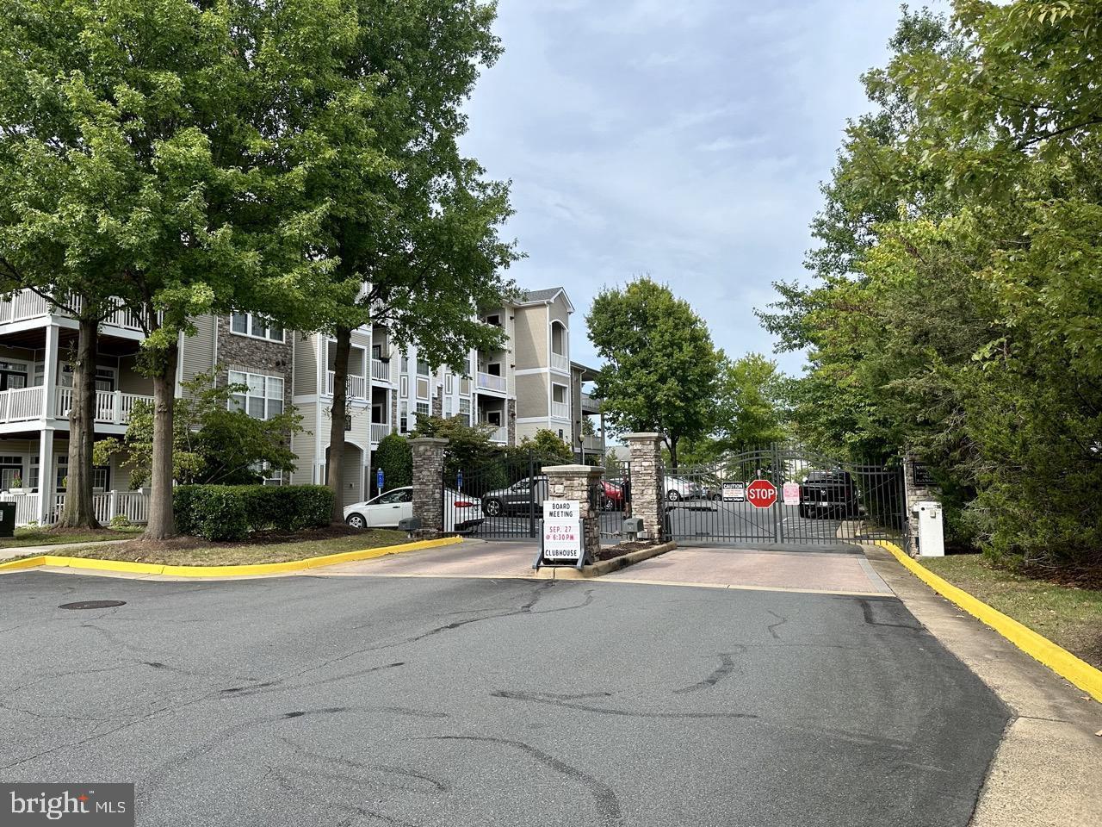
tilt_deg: +5.0
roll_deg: +0.0
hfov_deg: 71.6
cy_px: 414
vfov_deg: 56.8
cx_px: 551
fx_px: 764
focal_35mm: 24
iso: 80
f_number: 1.78
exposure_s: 1/2591
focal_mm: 6.86
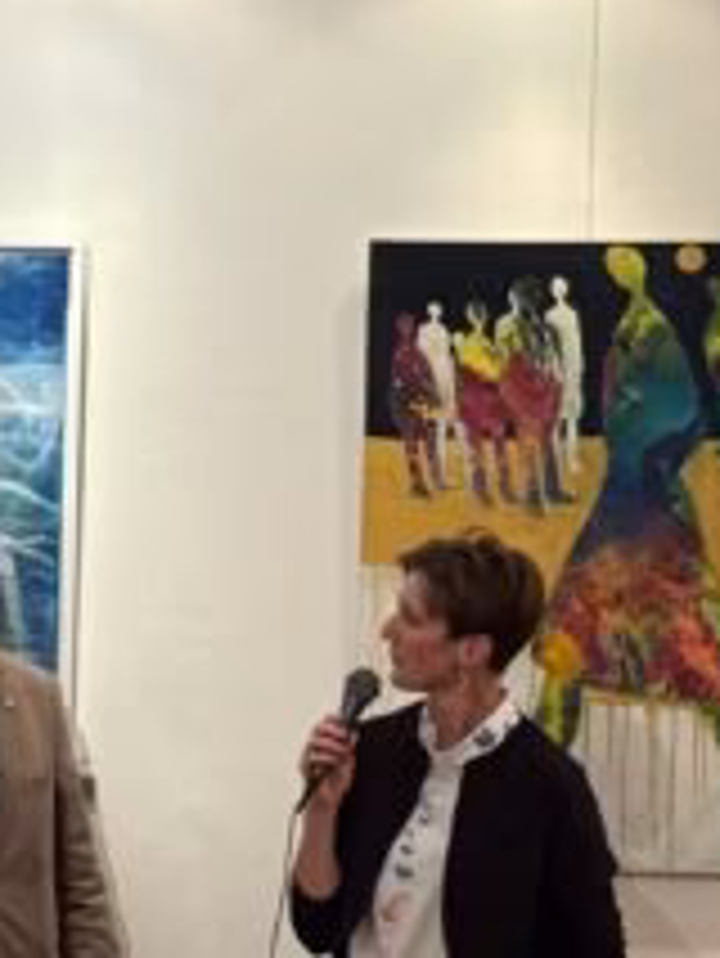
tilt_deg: -0.8
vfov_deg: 15.7
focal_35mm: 125
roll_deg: -2.1
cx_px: -4
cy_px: 562
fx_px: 3463
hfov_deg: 11.7
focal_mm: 5.96
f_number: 1.6
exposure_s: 1/50
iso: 160
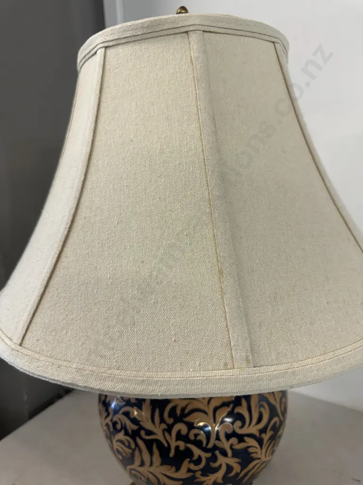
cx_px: 182
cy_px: 242
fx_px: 336
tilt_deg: -13.6
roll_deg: +2.7
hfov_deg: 56.8
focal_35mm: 24
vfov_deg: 71.6
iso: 125
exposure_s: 1/50
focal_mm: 6.86
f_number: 1.78
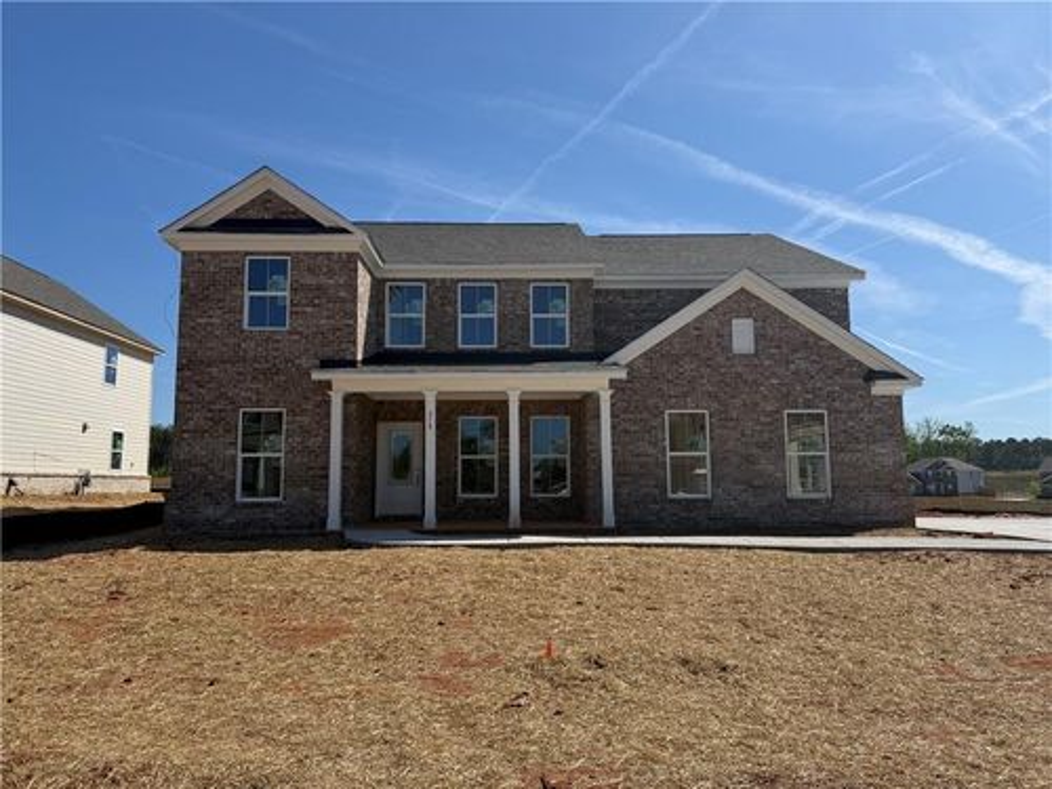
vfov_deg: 56.8
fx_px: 729
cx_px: 526
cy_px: 394
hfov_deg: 71.6
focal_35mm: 24
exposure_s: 1/6711
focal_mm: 6.76
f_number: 1.78
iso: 80
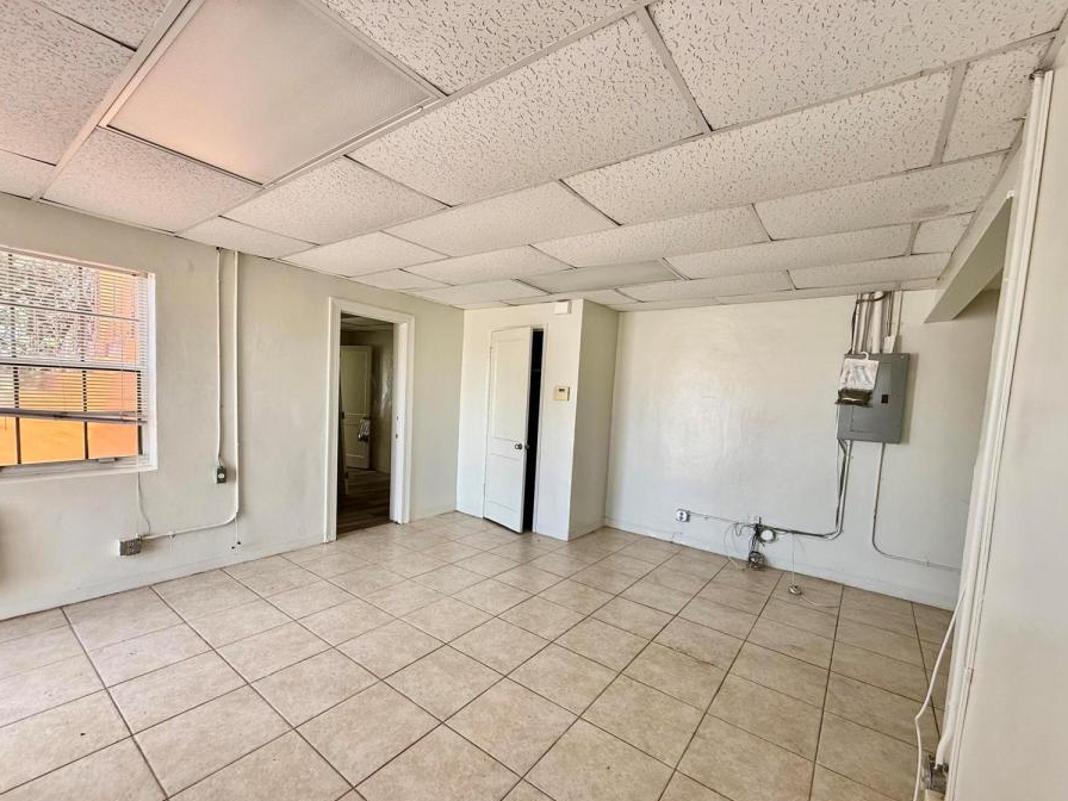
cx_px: 520
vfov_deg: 81.6
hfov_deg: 98.1
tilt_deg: -4.3
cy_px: 428
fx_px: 463
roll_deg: -3.0
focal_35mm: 15
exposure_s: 1/99
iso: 100
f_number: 2.2
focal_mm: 2.22
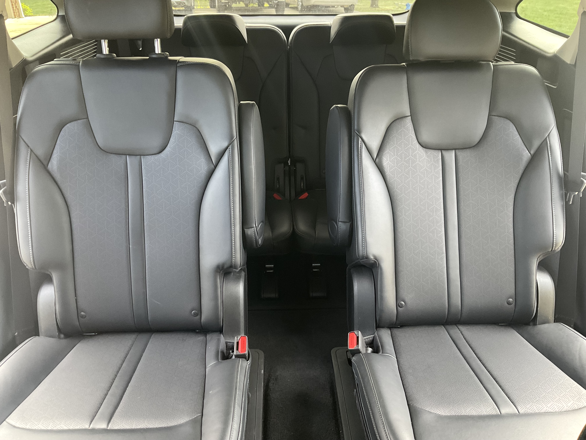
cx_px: 293
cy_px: 220
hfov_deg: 61.7
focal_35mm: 29
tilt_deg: -28.1
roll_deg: +0.9
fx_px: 491
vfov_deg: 48.2
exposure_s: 1/60
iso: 125
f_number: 1.8
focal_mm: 3
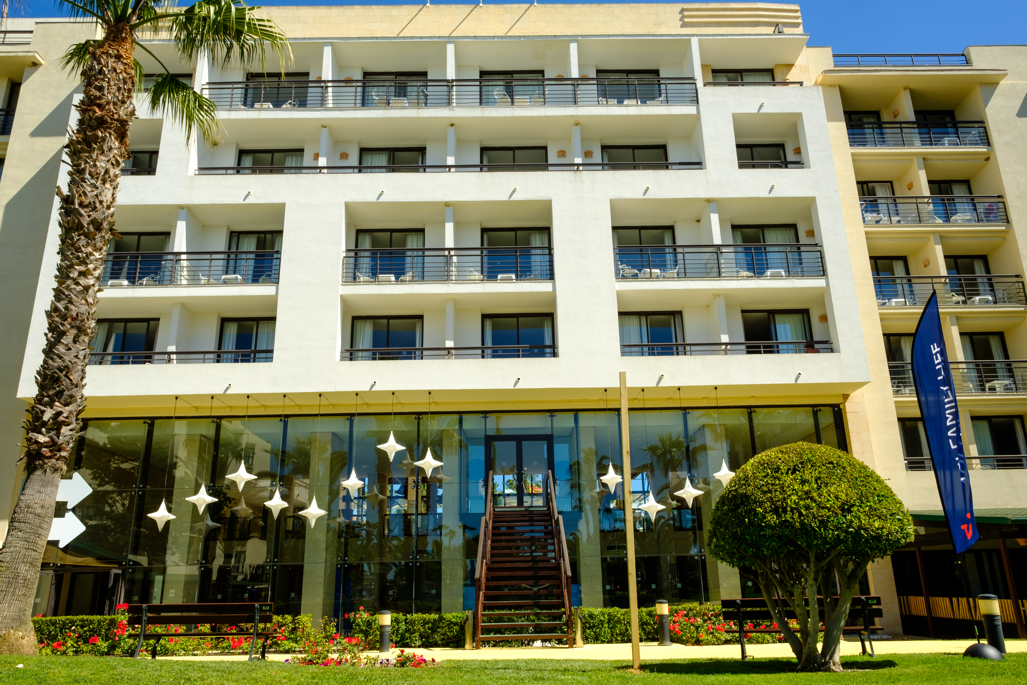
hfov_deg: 81.2
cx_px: 514
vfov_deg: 59.5
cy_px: 342
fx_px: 599
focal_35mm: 21
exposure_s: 1/200
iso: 250
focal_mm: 14
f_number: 11
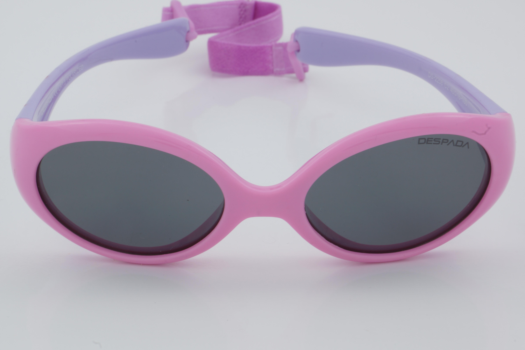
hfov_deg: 24.6
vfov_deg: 16.6
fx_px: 1203
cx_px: 262
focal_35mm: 82
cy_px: 175
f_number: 32
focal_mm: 55
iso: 100
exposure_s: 1/4
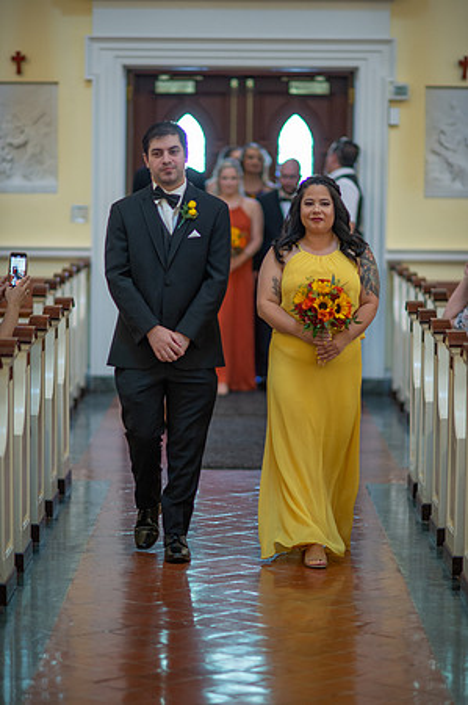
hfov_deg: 10.1
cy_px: 352
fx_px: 2638
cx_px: 234
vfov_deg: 15.2
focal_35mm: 135
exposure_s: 1/250
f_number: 2
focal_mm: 135
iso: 1600
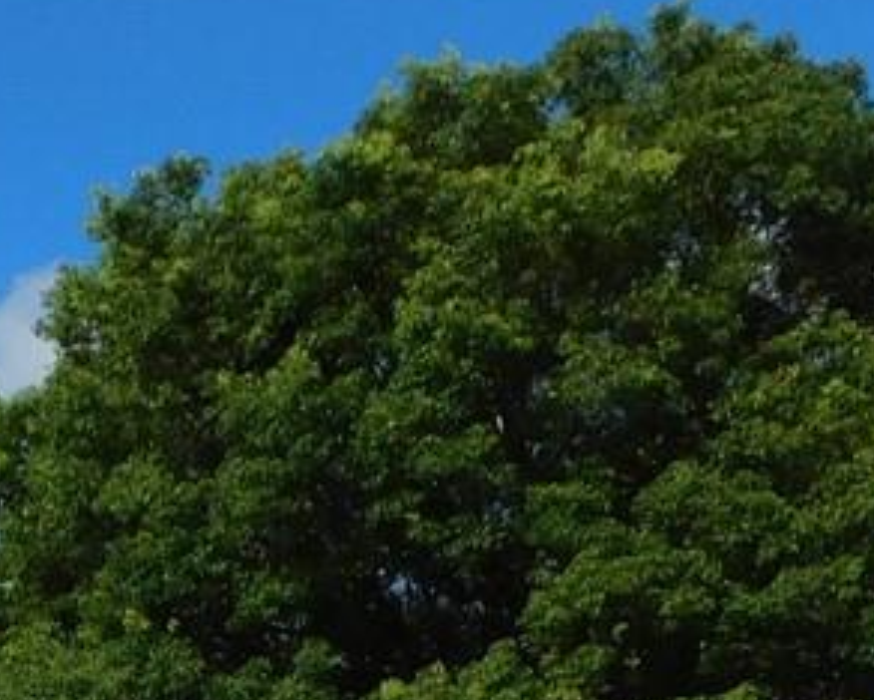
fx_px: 3184
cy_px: 1176
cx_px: -473
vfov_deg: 11.8
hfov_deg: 14.5
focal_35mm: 123
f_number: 6
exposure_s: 1/800
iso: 125
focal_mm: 4
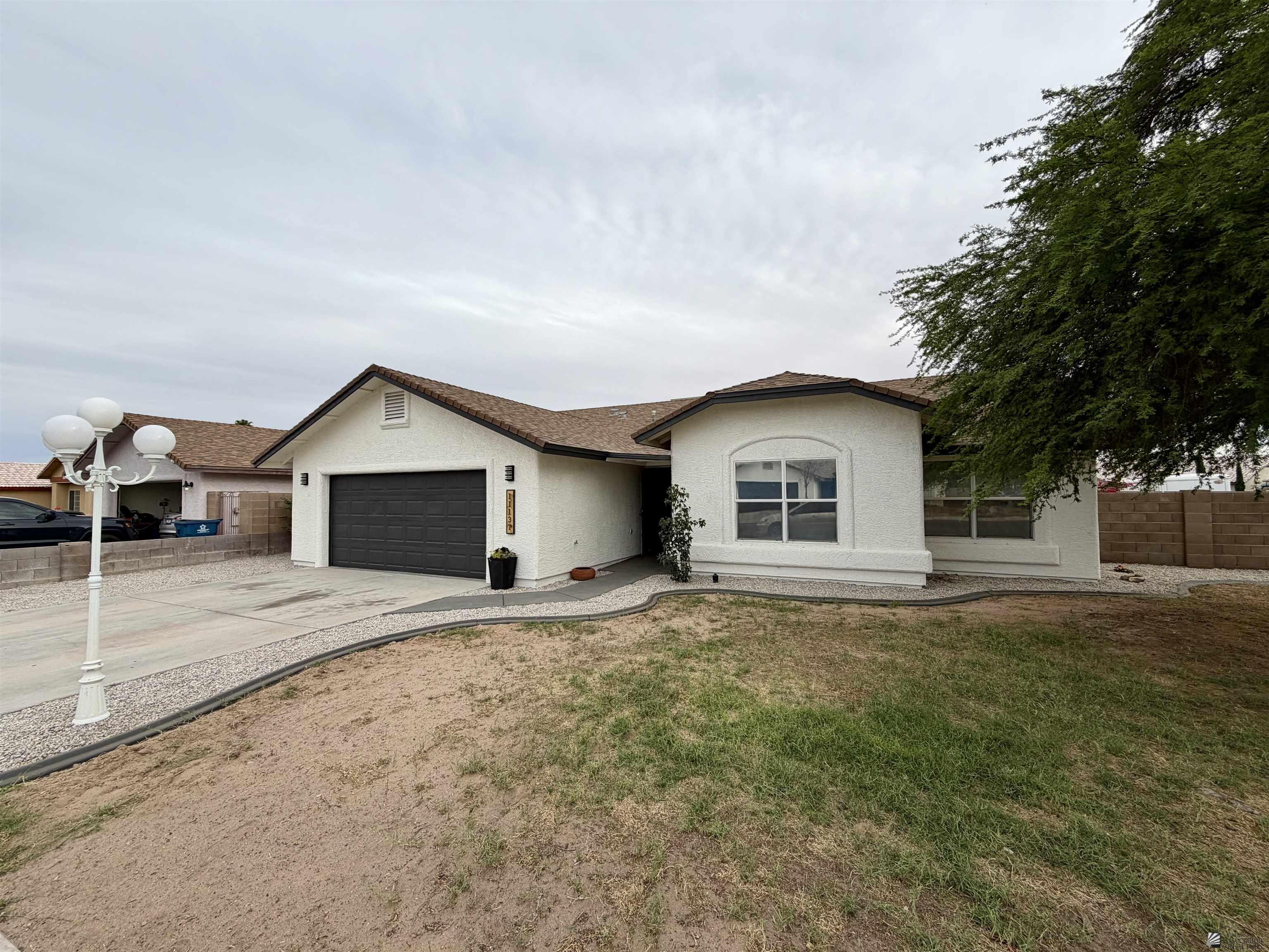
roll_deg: +1.3
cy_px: 476
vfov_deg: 85.7
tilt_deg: +3.7
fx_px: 513
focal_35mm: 14
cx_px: 634
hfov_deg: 102.1
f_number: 2.2
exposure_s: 1/770
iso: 20
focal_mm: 2.22
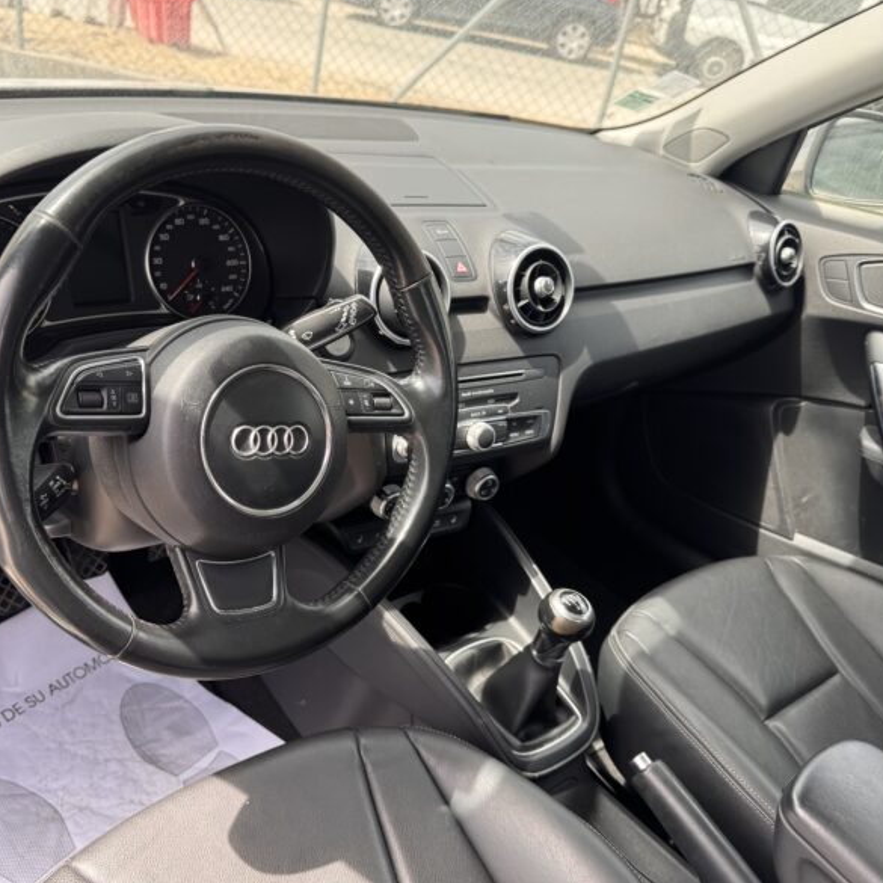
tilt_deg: -29.9
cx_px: 349
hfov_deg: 55.2
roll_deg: -9.3
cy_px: 442
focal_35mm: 29
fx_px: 837
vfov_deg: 55.6
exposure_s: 1/488
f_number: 1.78
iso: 80
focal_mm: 6.76
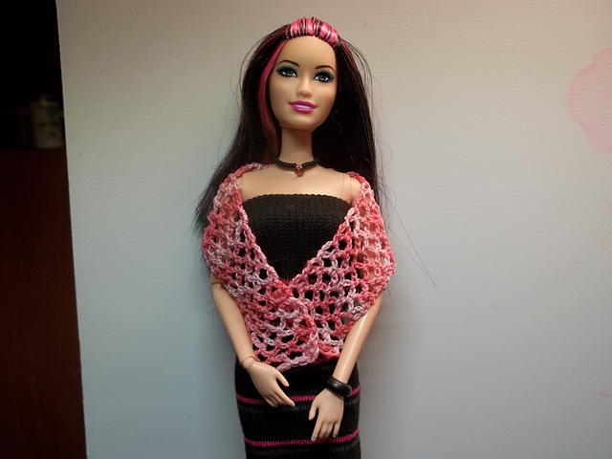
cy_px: 230
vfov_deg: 42.9
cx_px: 306
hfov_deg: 55.4
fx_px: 583
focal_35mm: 33
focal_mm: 5.9
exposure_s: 1/30
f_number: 3.3
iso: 87
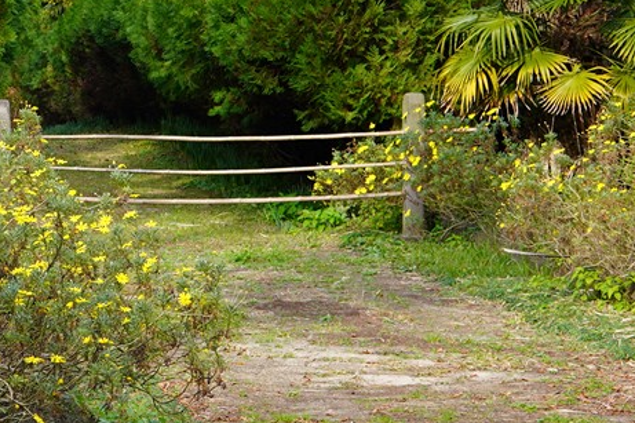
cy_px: -110
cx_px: -466
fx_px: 2680
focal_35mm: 152
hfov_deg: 12.5
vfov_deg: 8.9
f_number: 5.6
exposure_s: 1/100
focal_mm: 35
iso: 100
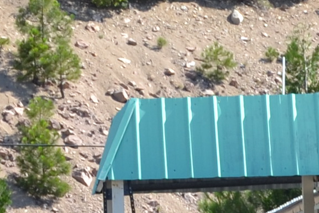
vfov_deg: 3.3
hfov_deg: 4.9
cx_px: 326
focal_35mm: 416
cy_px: 195
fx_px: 3686
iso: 100
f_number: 6.3
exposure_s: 1/160
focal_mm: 35
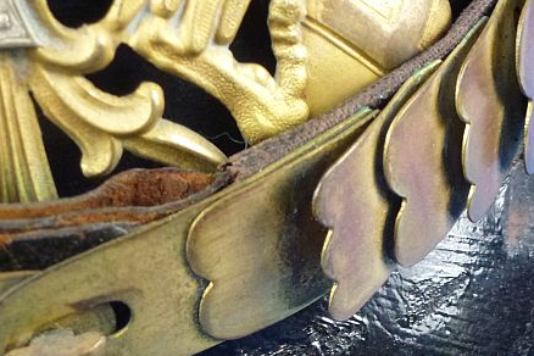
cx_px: 226
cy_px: 305
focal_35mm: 93
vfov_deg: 14.6
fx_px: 1379
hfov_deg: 21.9
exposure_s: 1/40
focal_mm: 8.7
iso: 400
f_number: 4.1
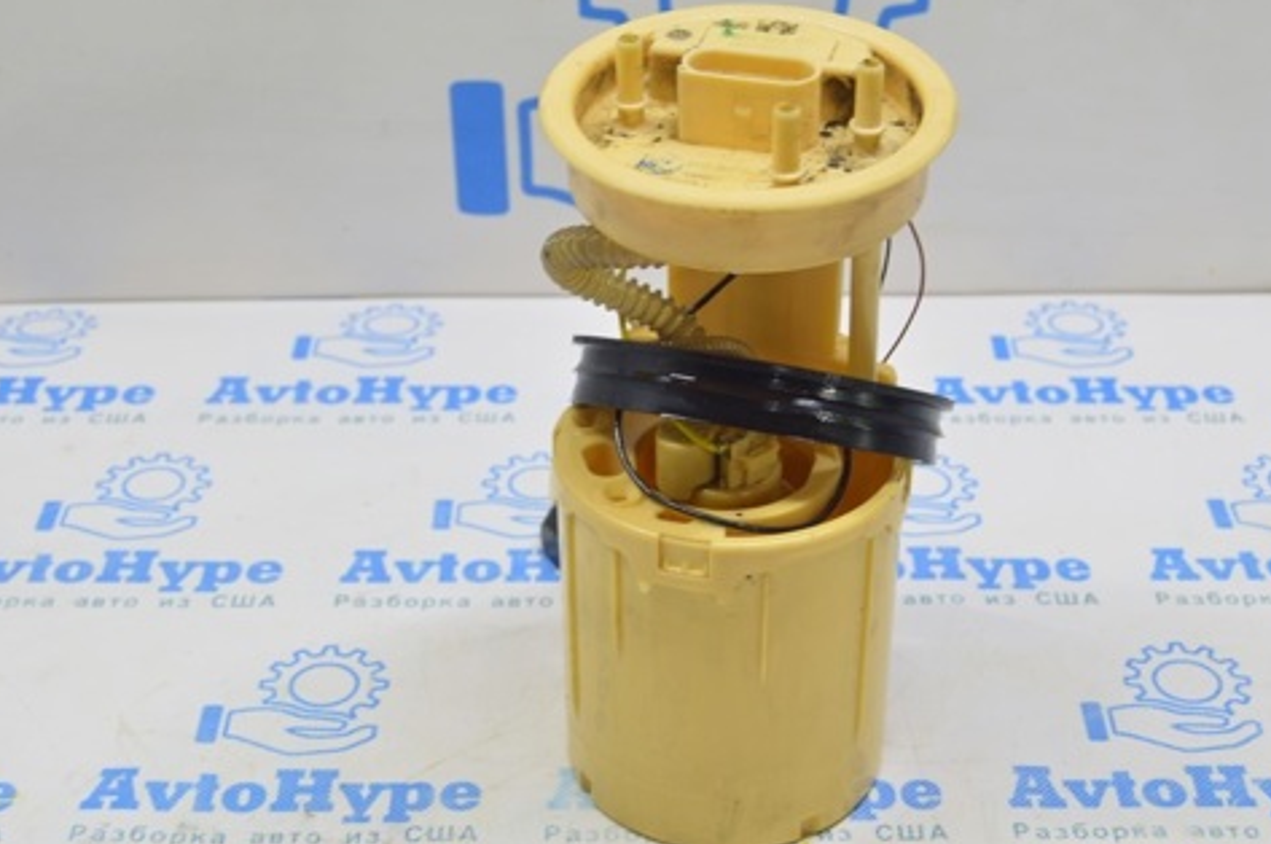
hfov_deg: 31.0
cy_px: 426
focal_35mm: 65
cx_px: 704
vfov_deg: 20.9
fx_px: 2292
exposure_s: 1/20
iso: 400
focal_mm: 32
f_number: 5.6
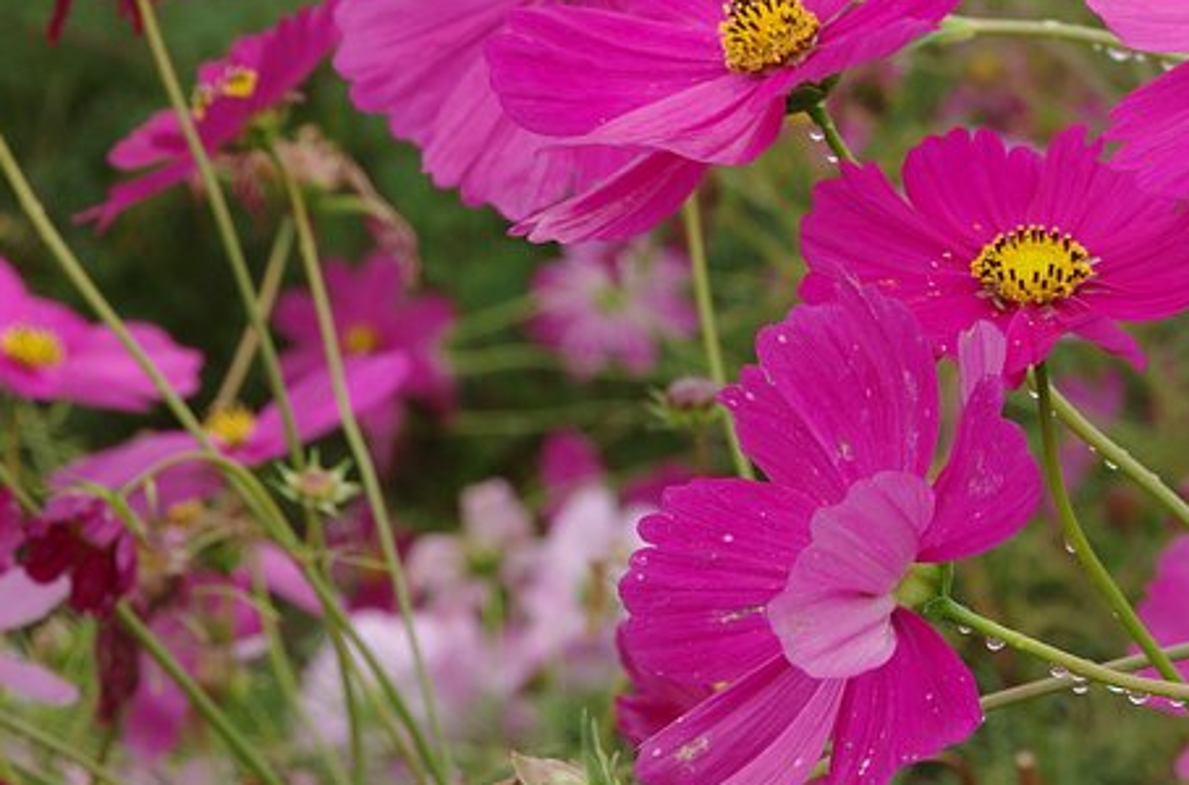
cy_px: -71
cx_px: 1320
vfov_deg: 5.7
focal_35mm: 237
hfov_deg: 8.6
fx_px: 7806
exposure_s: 1/40
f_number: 10
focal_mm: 70
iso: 100
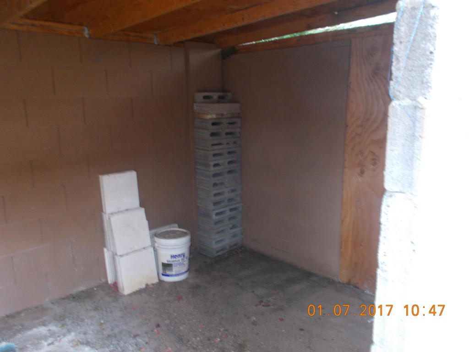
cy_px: 176
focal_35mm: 30
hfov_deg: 60.0
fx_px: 406
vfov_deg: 46.8
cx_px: 234
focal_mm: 5.3
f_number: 3.4
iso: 200
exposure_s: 1/25
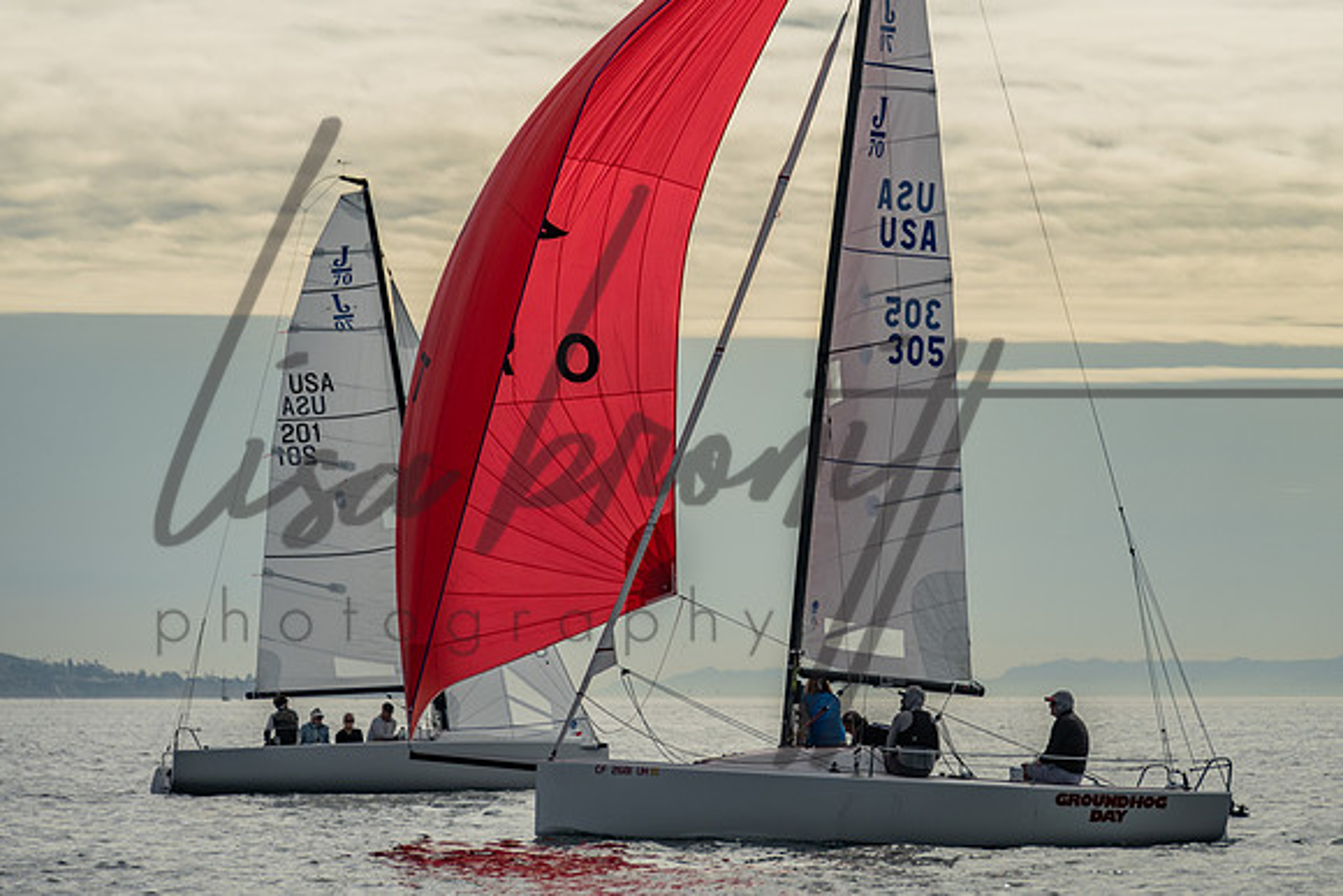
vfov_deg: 5.1
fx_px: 10031
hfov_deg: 7.7
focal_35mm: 269
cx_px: 715
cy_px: 256
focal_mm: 180
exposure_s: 1/2000
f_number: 6.3
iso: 100
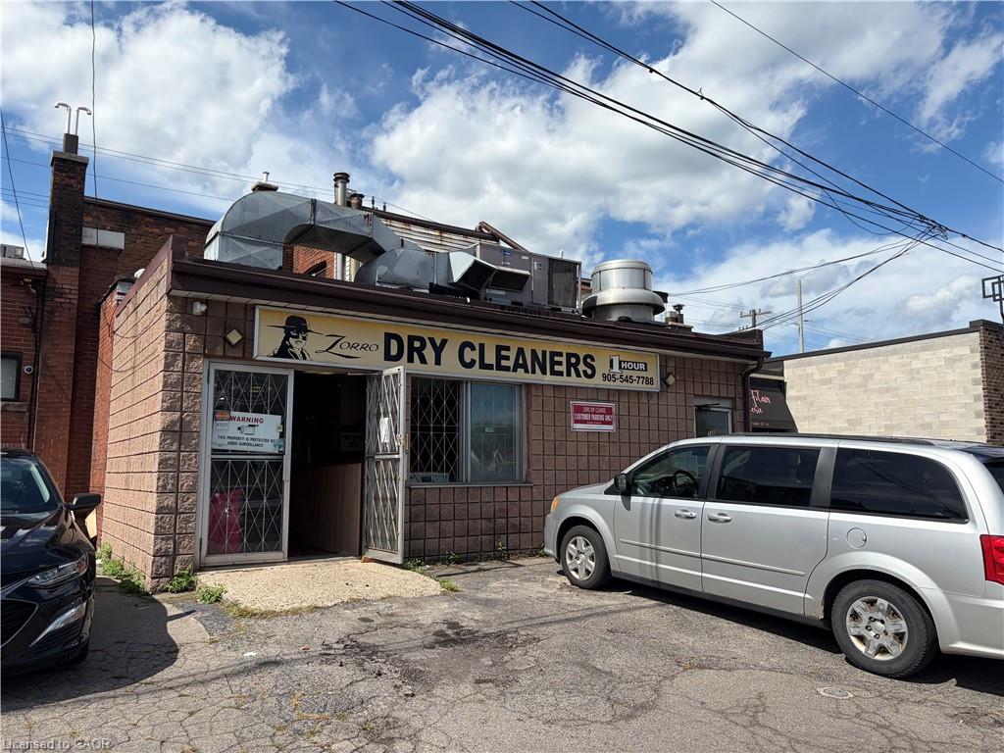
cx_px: 502
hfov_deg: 67.3
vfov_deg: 53.1
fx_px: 754
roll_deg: +0.5
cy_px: 376
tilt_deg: +7.7
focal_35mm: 26
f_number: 1.6
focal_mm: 5.96
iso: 64
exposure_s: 1/6329
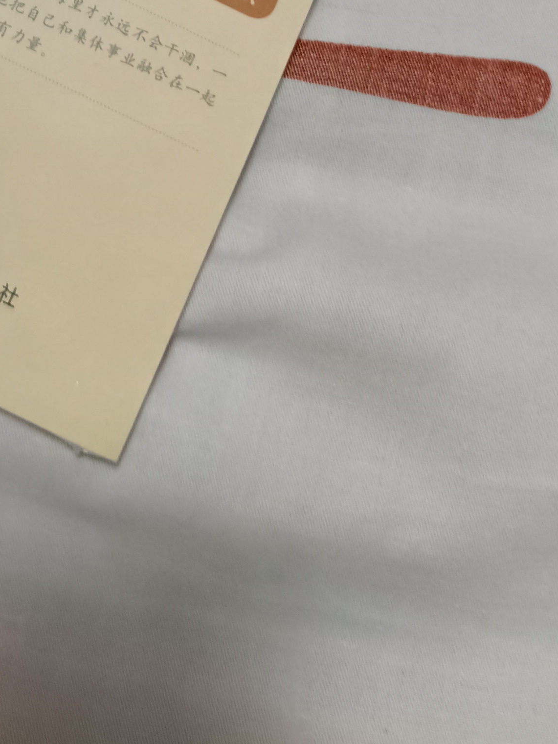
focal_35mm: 70
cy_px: -249
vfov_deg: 24.0
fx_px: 1504
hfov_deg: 20.8
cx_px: 107
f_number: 1.59
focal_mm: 4.94
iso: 431
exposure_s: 1/50.1
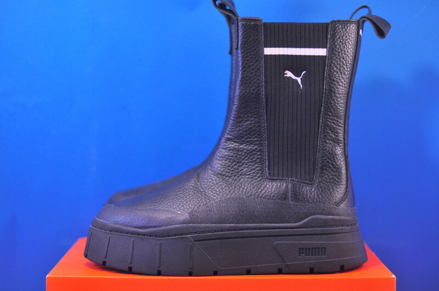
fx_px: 913
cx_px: 220
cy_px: 146
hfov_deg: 27.0
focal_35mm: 75
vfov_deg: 18.1
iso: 250
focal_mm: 50
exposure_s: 1/320
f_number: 2.2
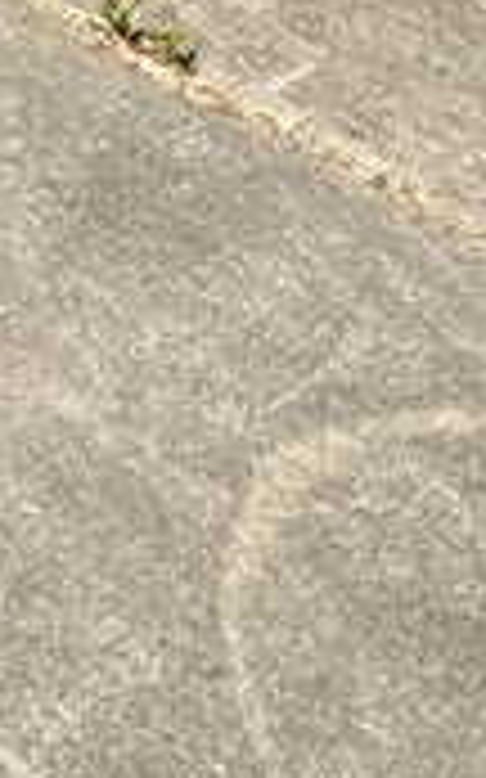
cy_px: -675
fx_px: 1866
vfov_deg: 18.0
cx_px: -585
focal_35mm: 88
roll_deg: -0.3
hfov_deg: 12.4
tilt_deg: -10.8
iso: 50
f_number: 2.2
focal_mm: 2.22
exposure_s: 1/1198
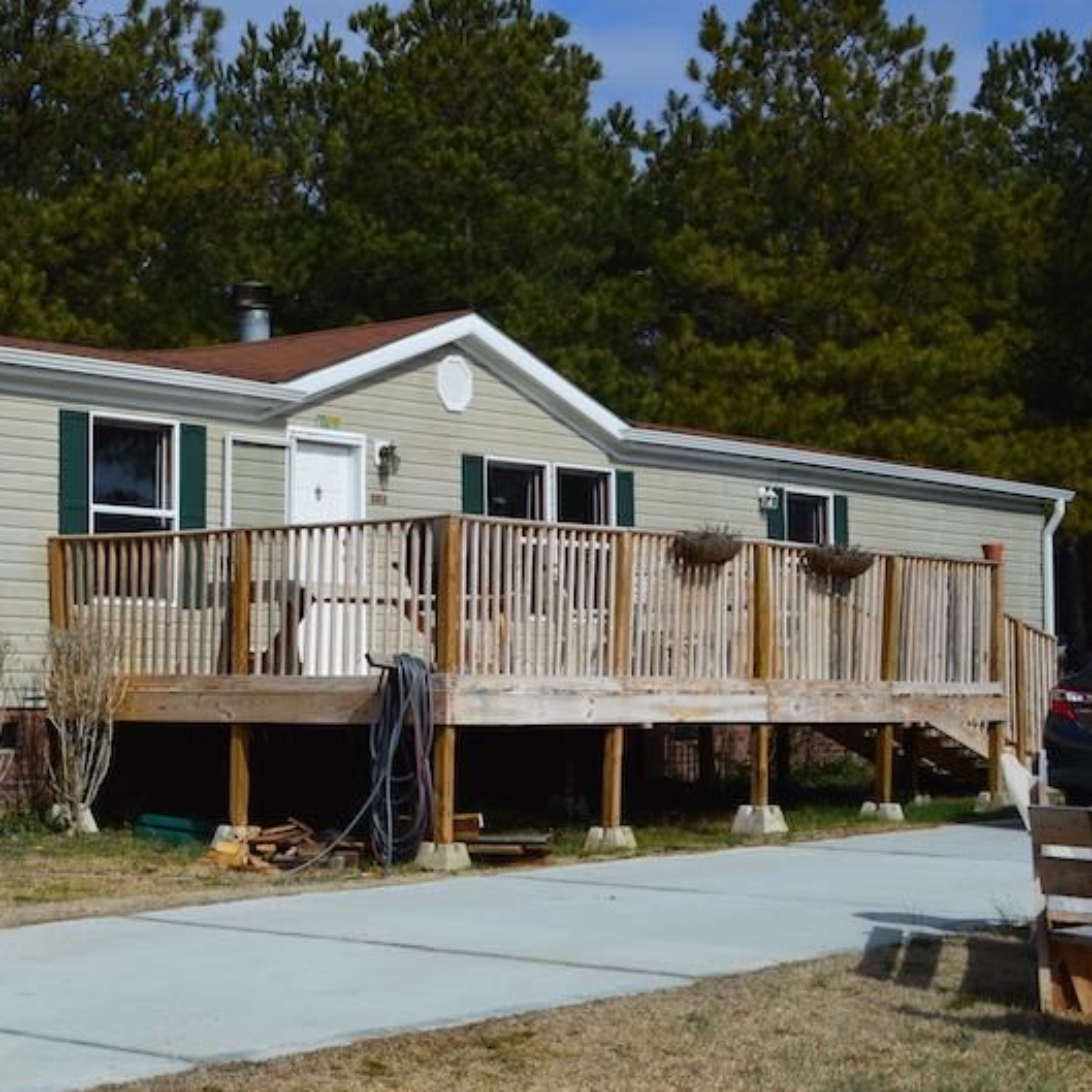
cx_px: 87
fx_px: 2641
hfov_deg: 22.7
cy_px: 523
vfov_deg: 23.4
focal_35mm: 74
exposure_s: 1/500
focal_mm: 30
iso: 250
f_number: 11
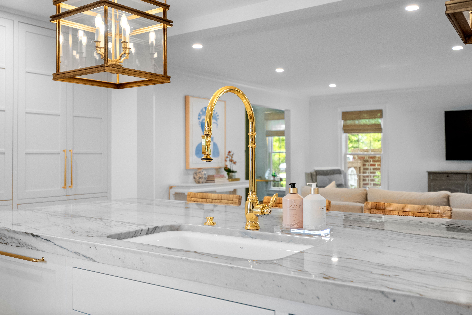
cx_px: 236
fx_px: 472
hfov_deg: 53.1
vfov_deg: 36.9
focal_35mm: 36
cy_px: 158
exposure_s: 1/80
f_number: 2.8
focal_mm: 24
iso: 1250
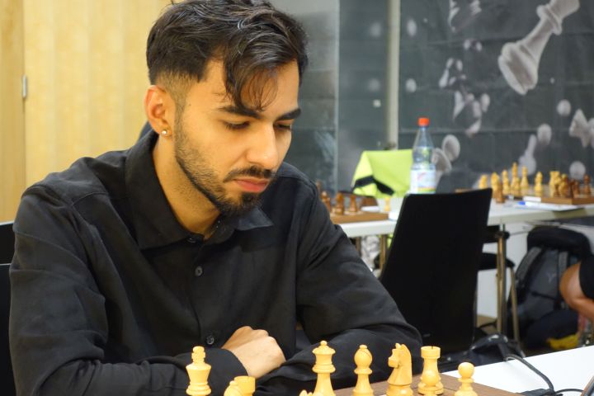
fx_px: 940
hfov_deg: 35.1
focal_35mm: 57
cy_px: 198
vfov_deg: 23.8
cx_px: 297
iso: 800
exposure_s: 1/25
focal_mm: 21.29
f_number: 3.5
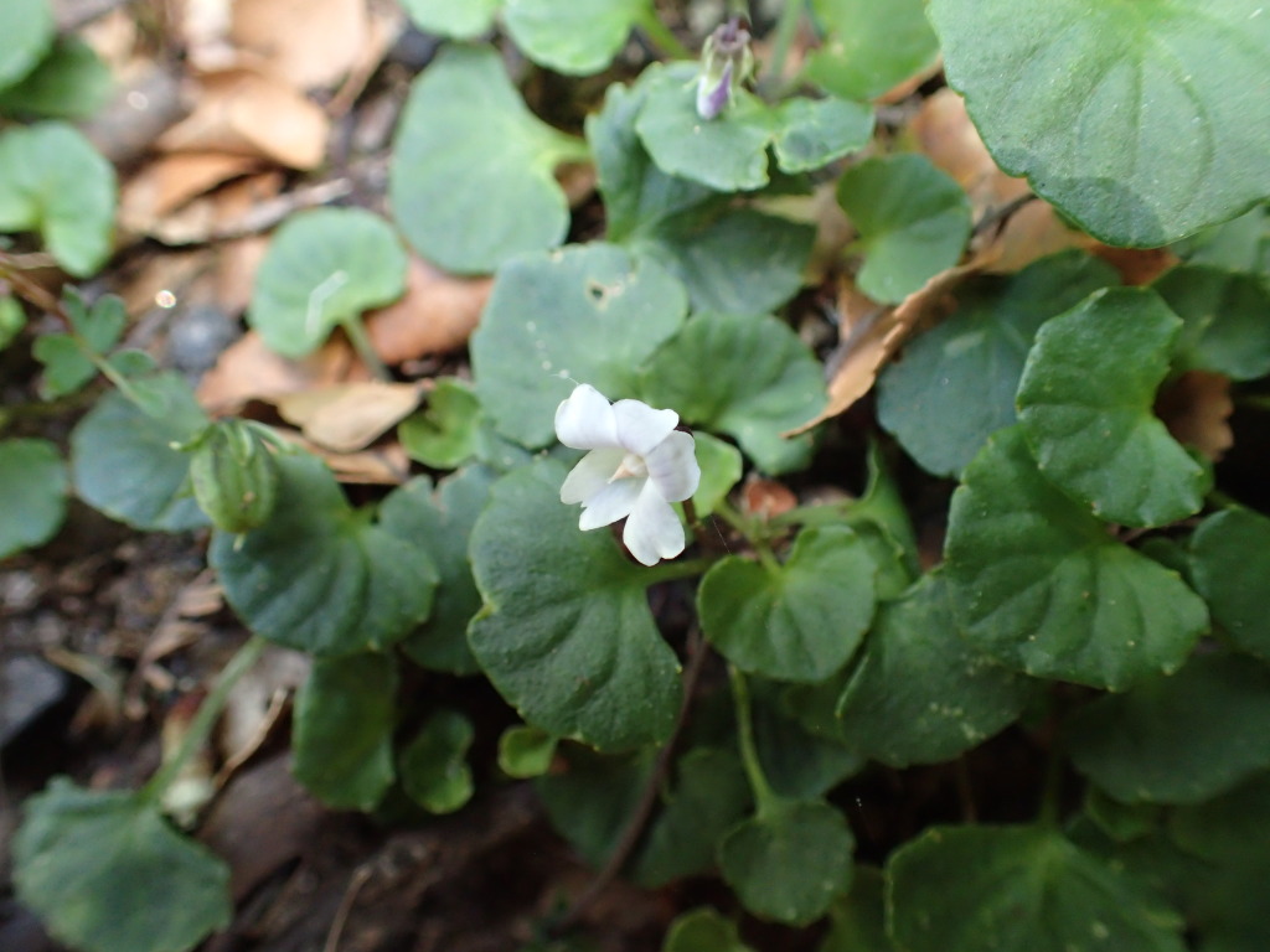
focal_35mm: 30
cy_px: 476
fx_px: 1101
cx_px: 635
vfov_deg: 46.8
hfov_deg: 60.0
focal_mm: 5.5
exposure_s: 1/125
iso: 500
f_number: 2.3
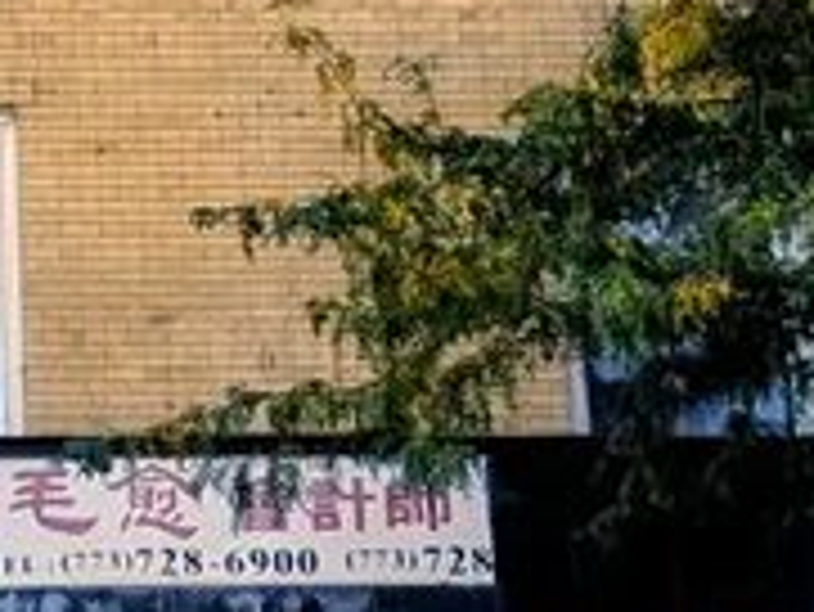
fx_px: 3200
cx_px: -189
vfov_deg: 10.9
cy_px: 310
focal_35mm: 136
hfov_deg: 14.0
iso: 28
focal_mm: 4.53
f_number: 1.7
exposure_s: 1/894
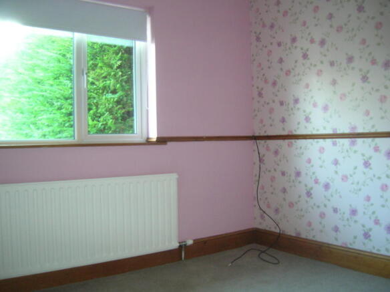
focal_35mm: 34
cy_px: 146
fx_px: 383
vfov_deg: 41.7
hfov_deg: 54.0
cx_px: 195
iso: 200
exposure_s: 1/6.3
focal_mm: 5.7
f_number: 2.9
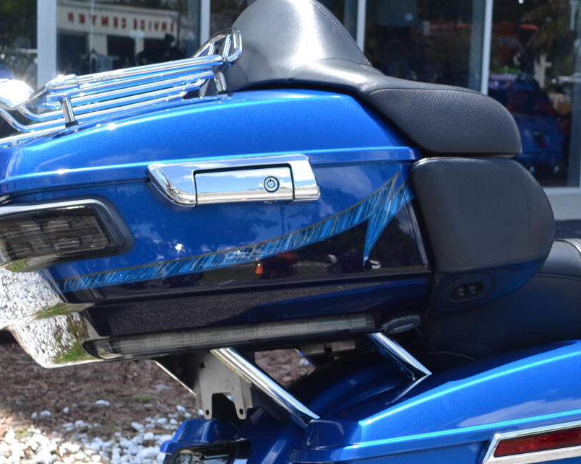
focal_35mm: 77
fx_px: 1324
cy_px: 365
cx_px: 591
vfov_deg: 19.7
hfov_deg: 23.6
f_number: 6.3
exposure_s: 1/160
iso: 100
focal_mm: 22
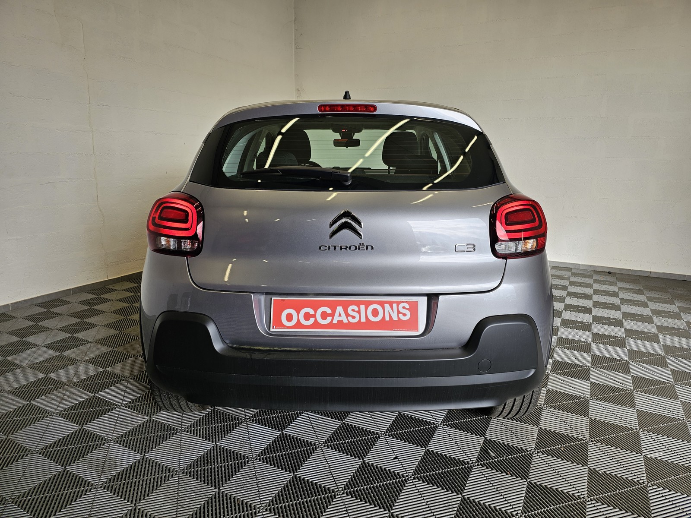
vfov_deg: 58.9
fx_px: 459
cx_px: 346
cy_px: 259
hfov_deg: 73.9
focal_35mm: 23
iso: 12
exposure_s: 1/100
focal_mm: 6.3
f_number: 1.7
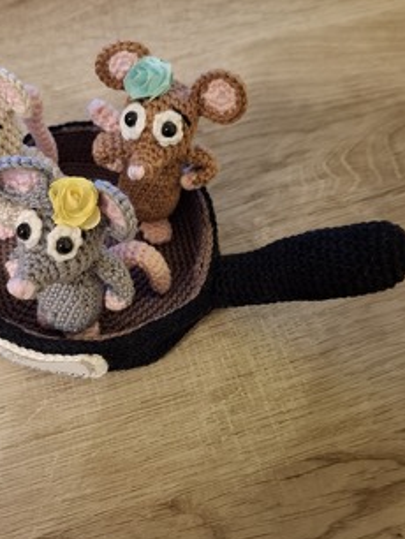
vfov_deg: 52.6
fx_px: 545
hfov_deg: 40.3
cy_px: 268
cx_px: 139
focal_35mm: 35
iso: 640
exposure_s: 1/25
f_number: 1.8
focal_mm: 5.54
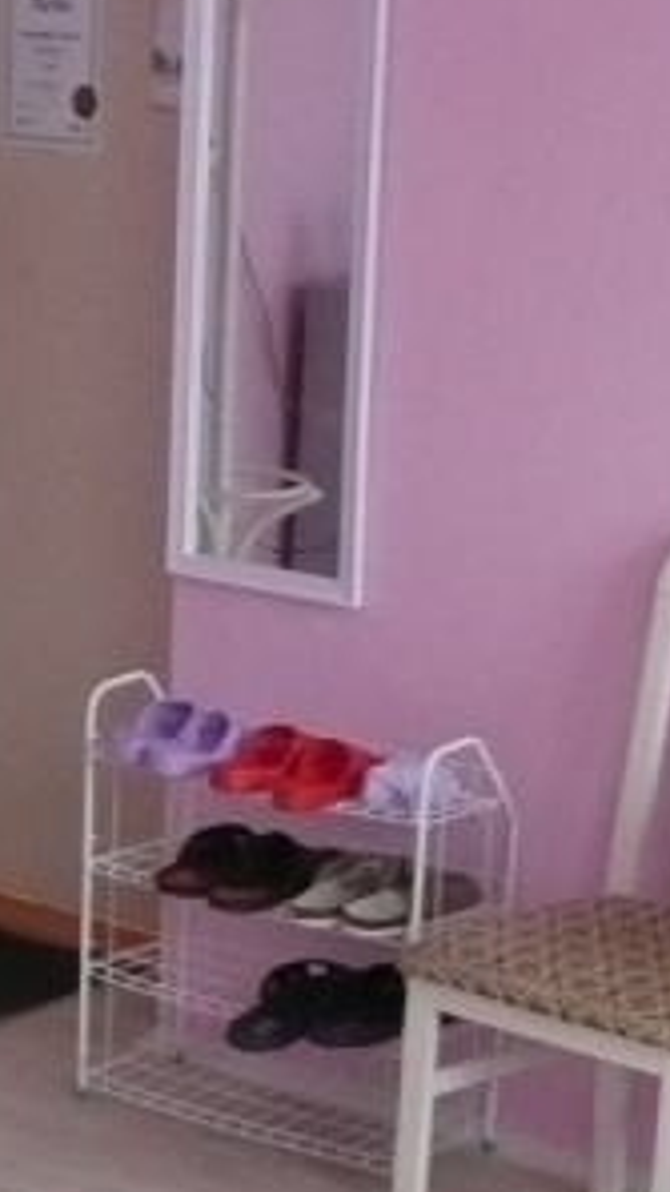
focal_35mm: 105
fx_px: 3317
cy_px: 899
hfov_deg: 11.5
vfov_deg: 20.2
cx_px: 144
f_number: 3.3
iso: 400
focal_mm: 4.6
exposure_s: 1/60
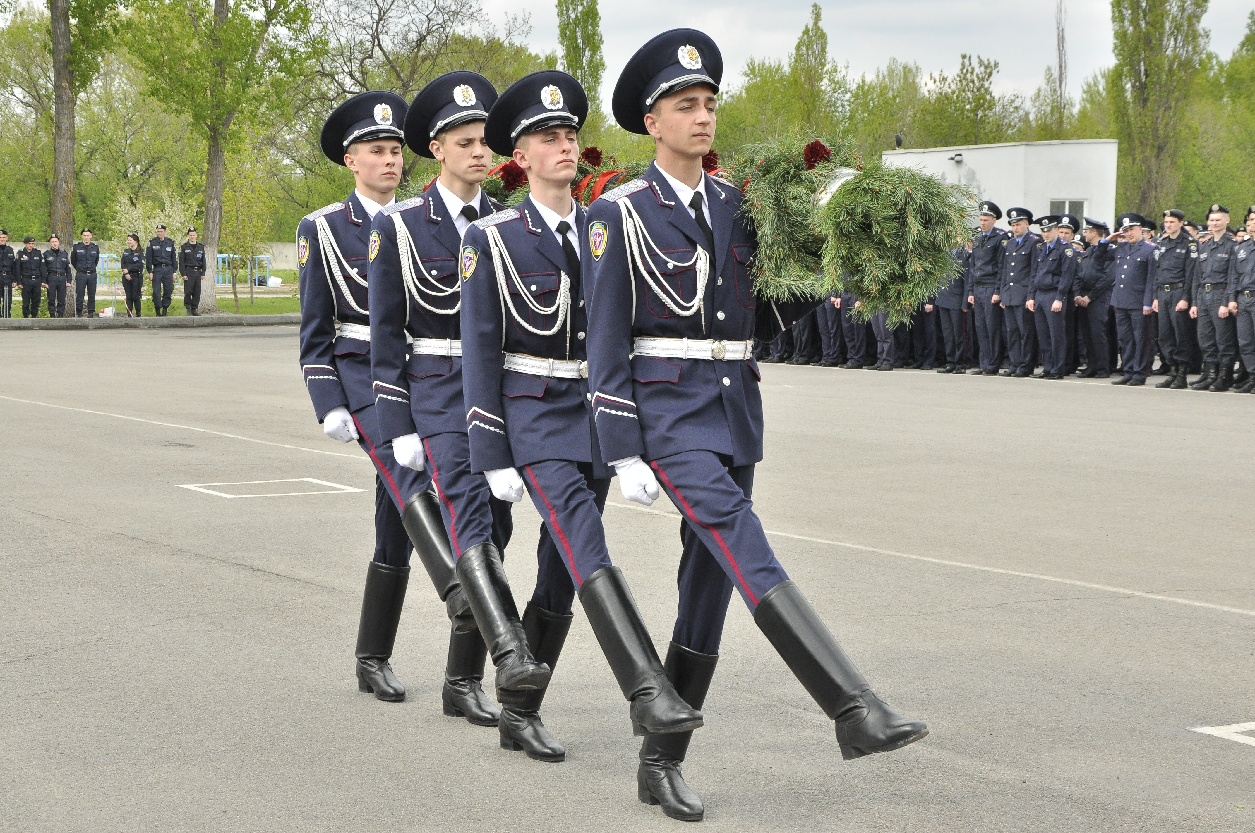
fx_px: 2507
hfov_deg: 28.1
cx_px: 628
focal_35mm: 72
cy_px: 416
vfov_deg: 18.9
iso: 800
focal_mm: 48
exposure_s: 1/500
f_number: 11
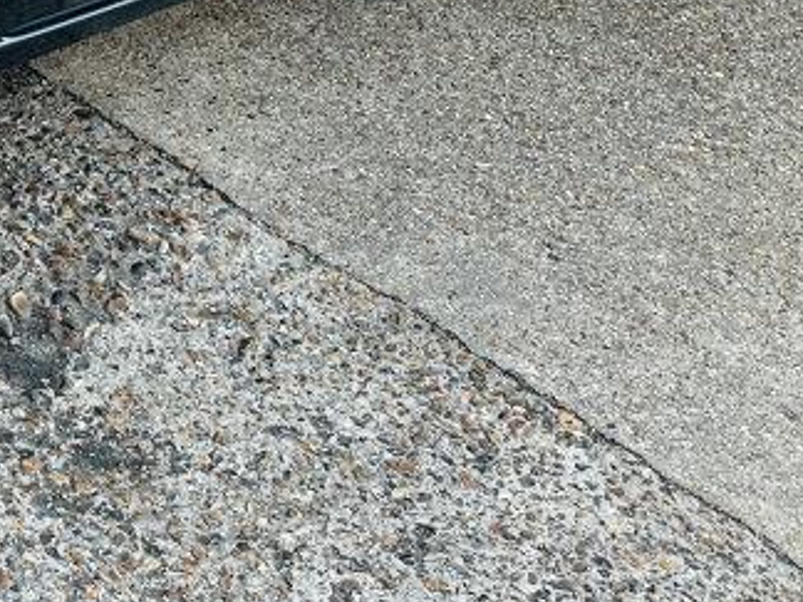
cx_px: -233
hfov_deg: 20.2
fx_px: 2065
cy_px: -268
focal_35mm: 89
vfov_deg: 15.5
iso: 125
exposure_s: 1/100
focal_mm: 6.86
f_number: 1.78
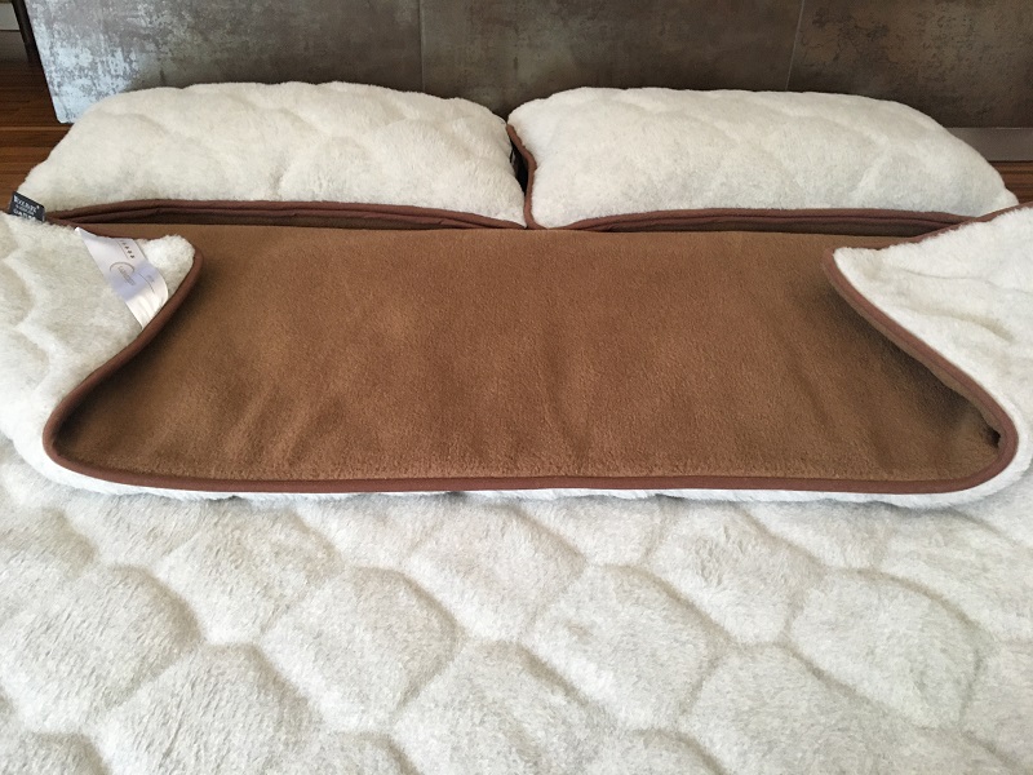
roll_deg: +0.7
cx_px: 516
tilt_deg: -35.4
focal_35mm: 29
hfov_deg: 61.7
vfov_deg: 48.2
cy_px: 388
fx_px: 865
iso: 200
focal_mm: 4.15
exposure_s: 1/33
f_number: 2.2
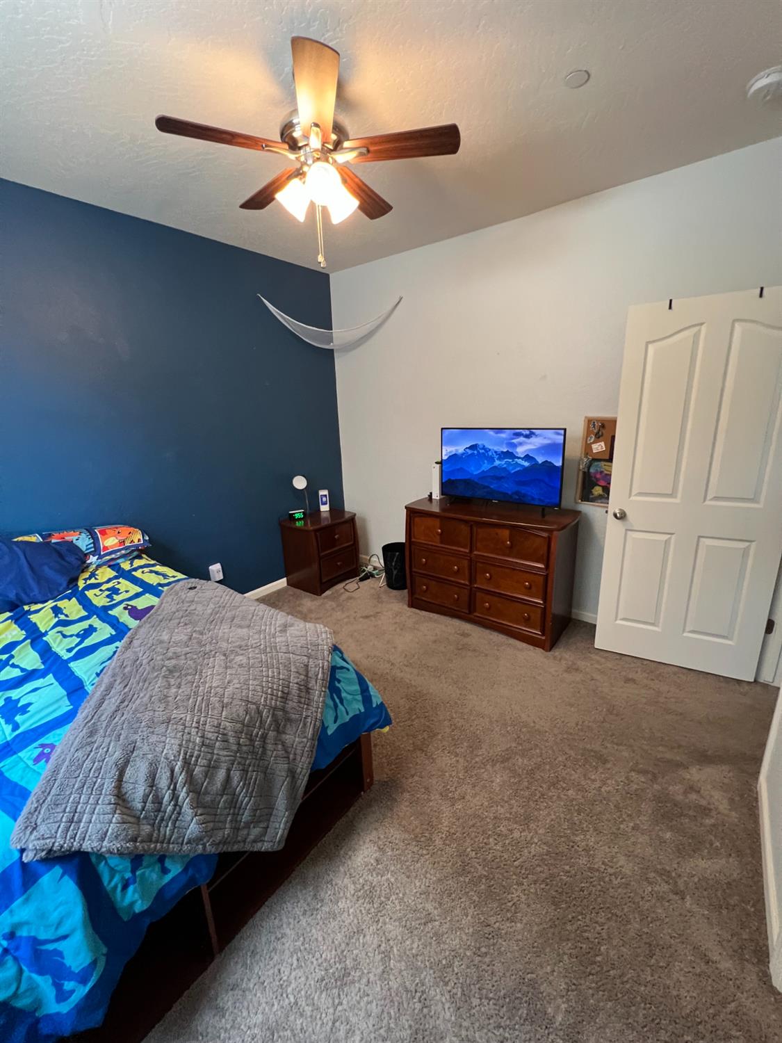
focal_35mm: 13
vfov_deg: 106.2
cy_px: 522
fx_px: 392
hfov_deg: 89.9
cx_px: 391
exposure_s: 1/60
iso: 400
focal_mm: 1.57
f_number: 1.8
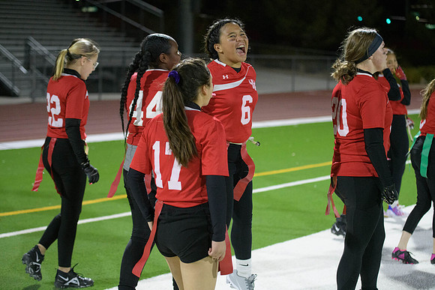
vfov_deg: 19.5
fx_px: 846
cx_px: 218
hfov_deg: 28.8
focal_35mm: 70
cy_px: 145
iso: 8000
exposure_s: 1/640
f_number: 2.8
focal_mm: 70
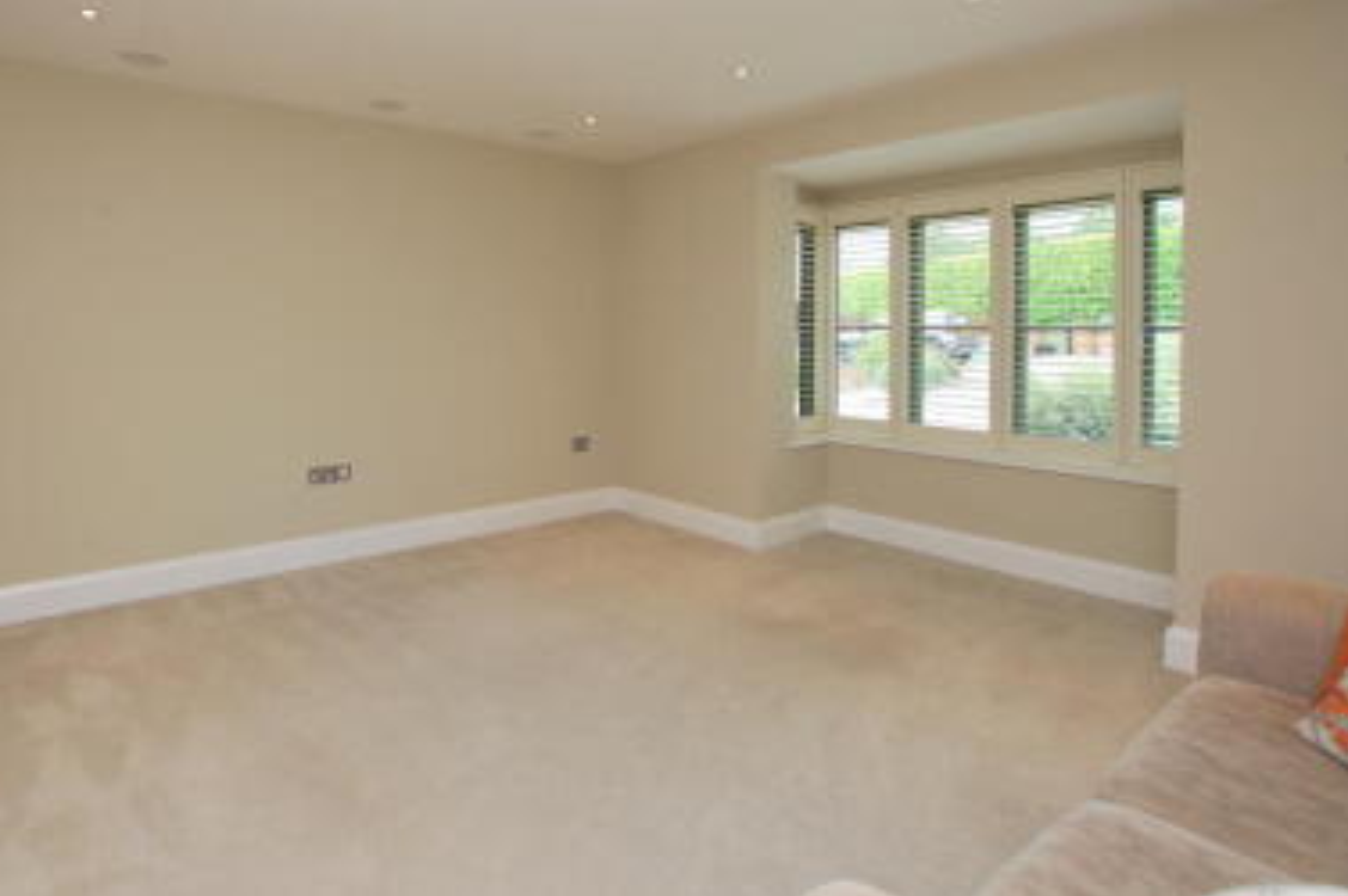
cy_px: 335
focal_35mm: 19
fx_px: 711
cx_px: 563
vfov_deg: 63.5
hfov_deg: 86.2
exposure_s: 1/60
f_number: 4
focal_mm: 10
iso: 100
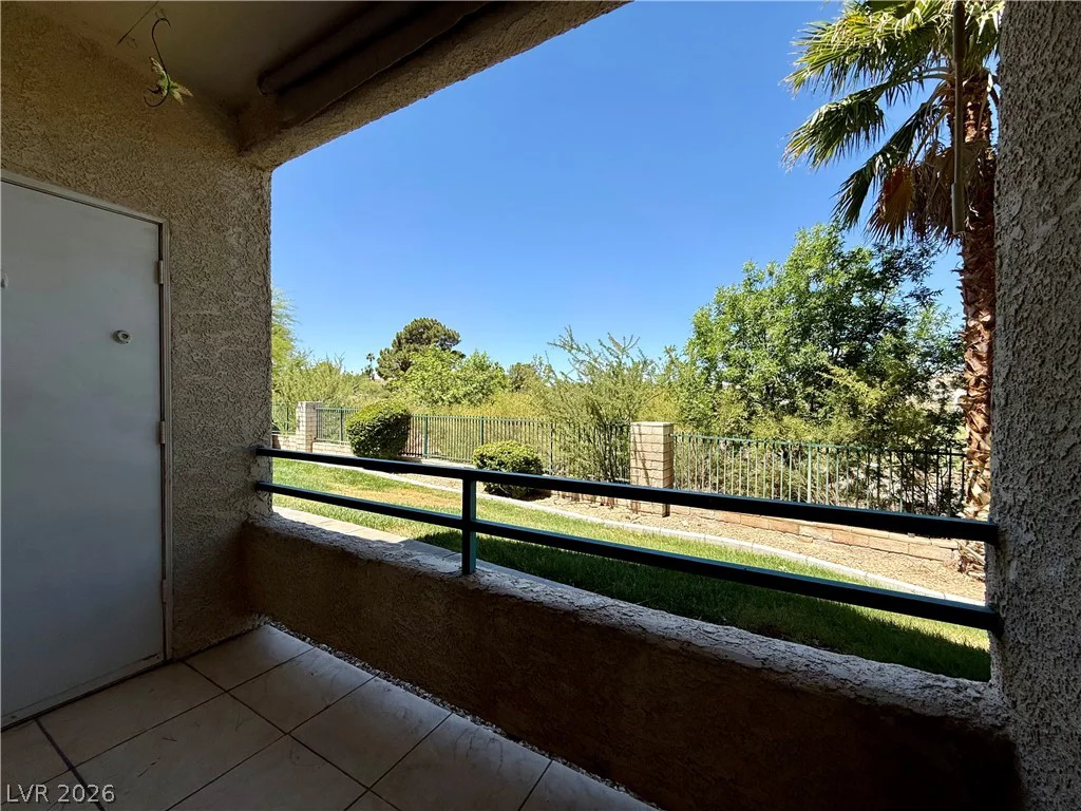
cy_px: 406
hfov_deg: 102.1
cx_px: 540
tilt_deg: +0.0
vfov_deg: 85.7
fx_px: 437
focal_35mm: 14
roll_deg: +0.3
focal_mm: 2.22
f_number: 2.2
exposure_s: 1/1497
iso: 50
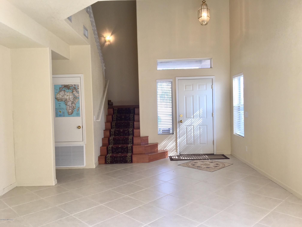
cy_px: 114
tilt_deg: -2.2
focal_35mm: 29
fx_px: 253
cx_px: 151
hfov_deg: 61.7
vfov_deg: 48.2
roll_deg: +1.3
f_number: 2.2
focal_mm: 4.15
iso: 25
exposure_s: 1/60
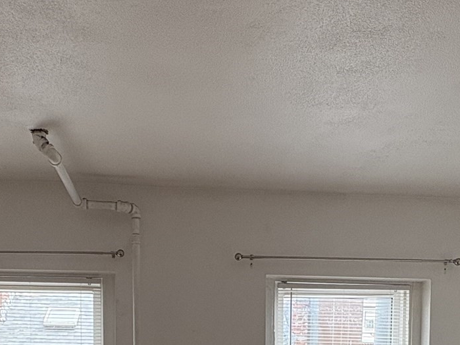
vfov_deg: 29.7
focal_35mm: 41
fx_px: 545
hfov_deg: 45.7
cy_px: 421
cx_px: 201
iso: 64
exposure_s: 1/99
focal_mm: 2.22
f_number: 2.2
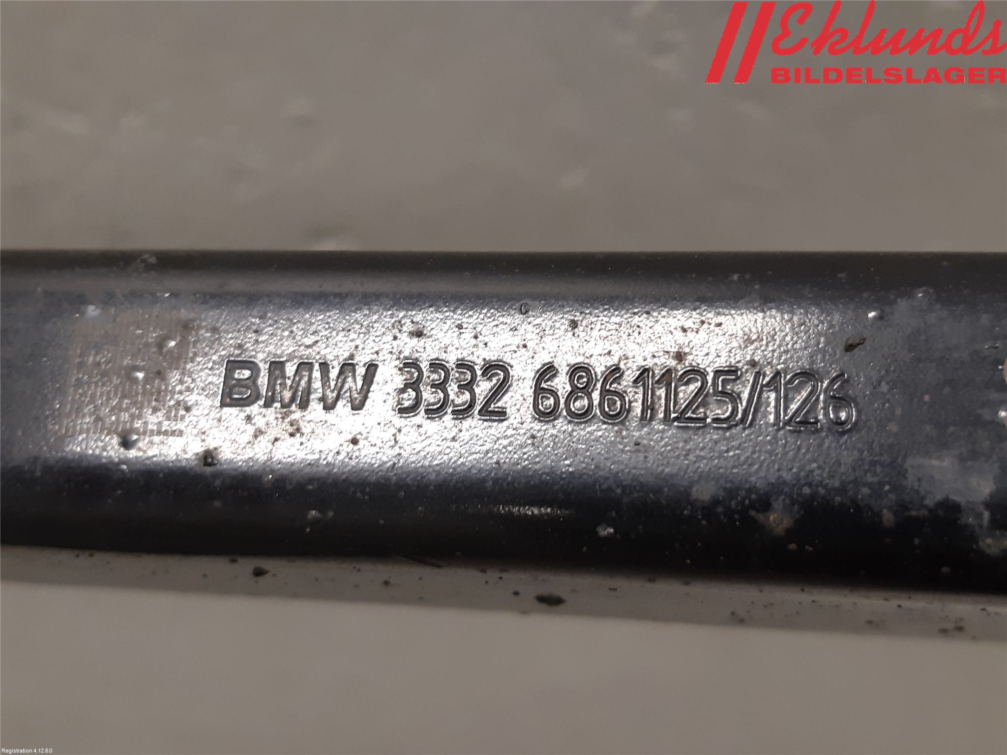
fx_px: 756
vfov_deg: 53.1
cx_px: 504
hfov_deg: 67.3
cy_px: 378
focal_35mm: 26
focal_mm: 3.93
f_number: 1.7
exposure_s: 1/50
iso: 125
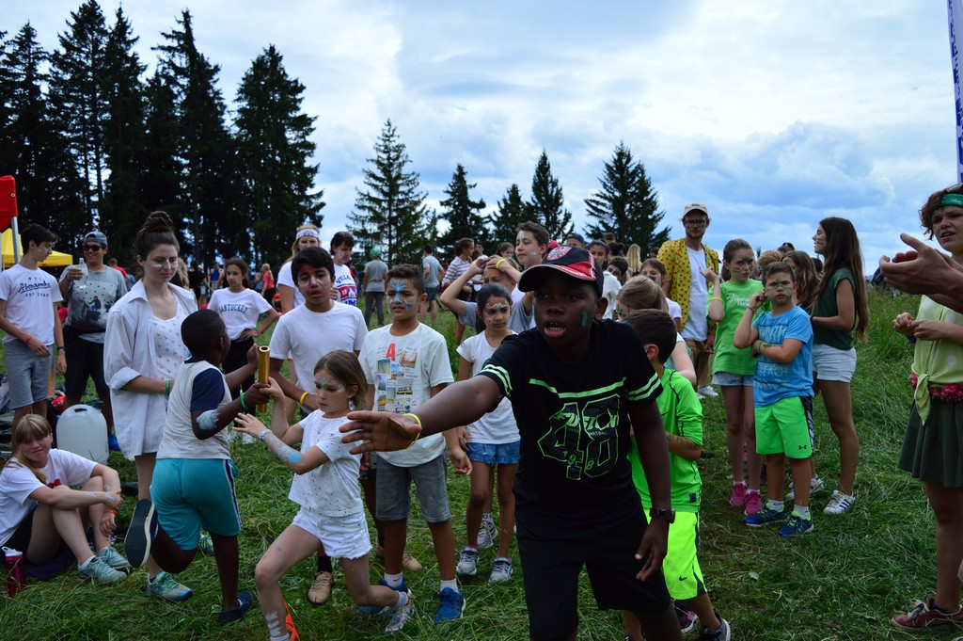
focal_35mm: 30
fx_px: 802
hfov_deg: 62.0
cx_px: 482
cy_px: 320
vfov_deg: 43.5
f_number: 3.5
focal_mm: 20
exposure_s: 1/1250
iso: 100
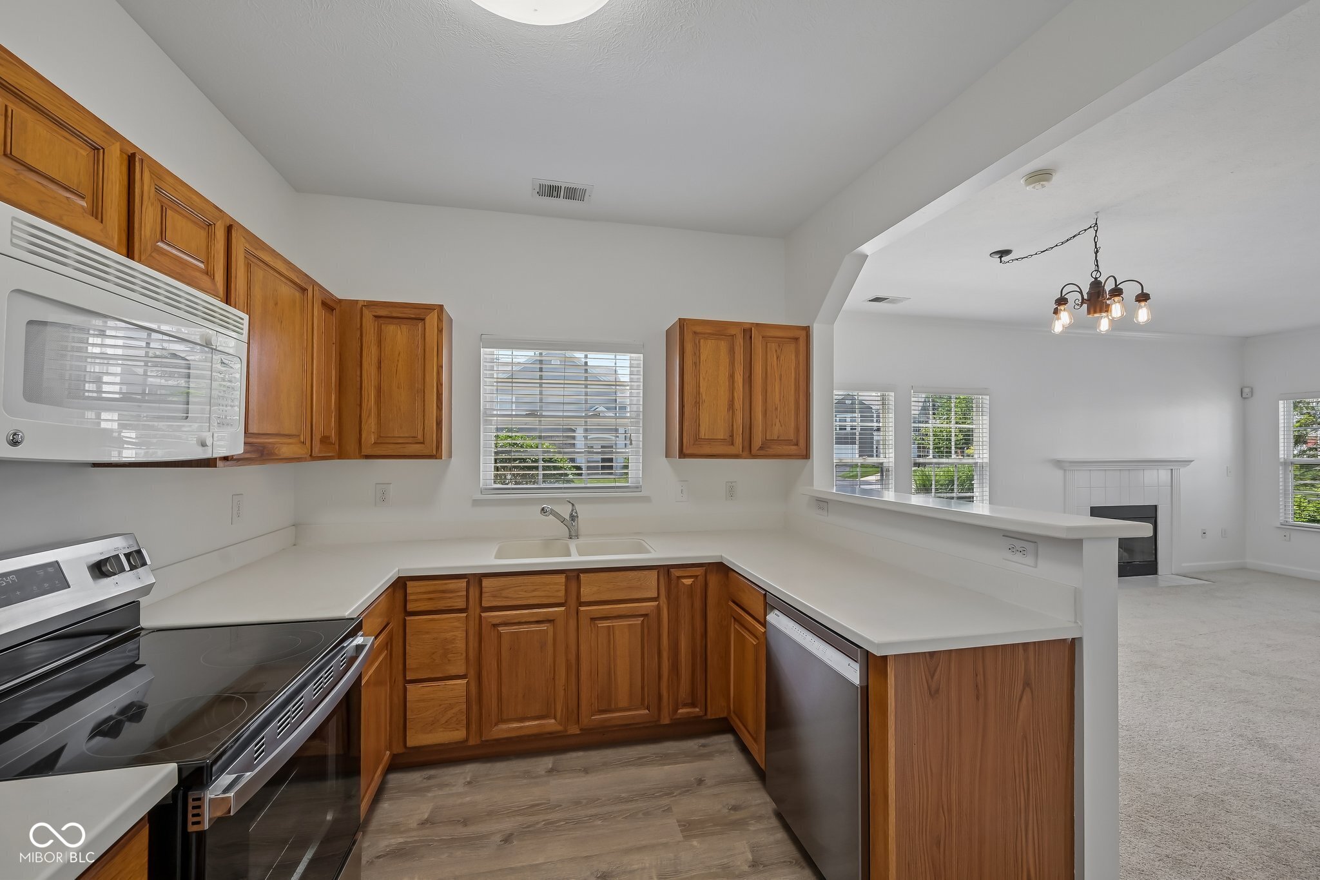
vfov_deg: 81.2
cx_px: 660
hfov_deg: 104.3
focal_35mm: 14
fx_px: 513
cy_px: 440
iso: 180
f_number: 8
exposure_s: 1/15
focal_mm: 14
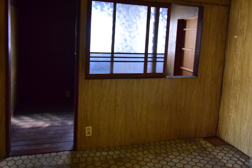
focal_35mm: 26
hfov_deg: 69.2
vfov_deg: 48.4
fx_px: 182
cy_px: 50
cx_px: 113
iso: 2500
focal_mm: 10
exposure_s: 1/90
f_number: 5.6
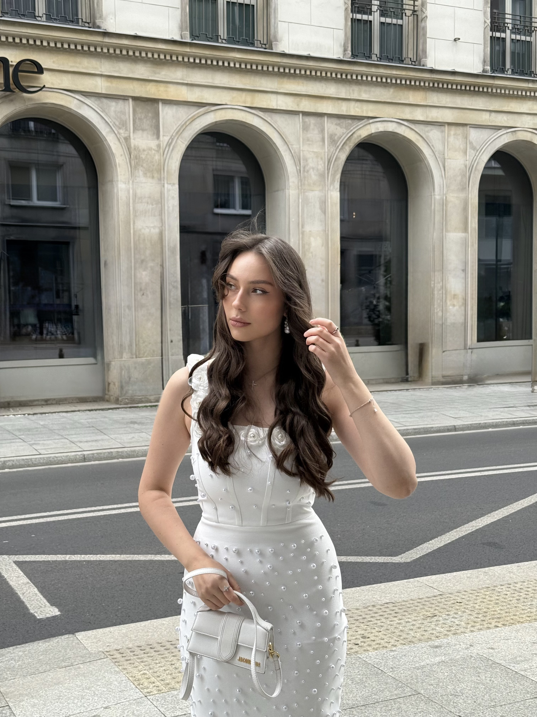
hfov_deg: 30.3
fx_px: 993
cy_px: 358
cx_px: 268
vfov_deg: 39.7
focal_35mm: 48
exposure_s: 1/1116
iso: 80
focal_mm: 6.76
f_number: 1.78
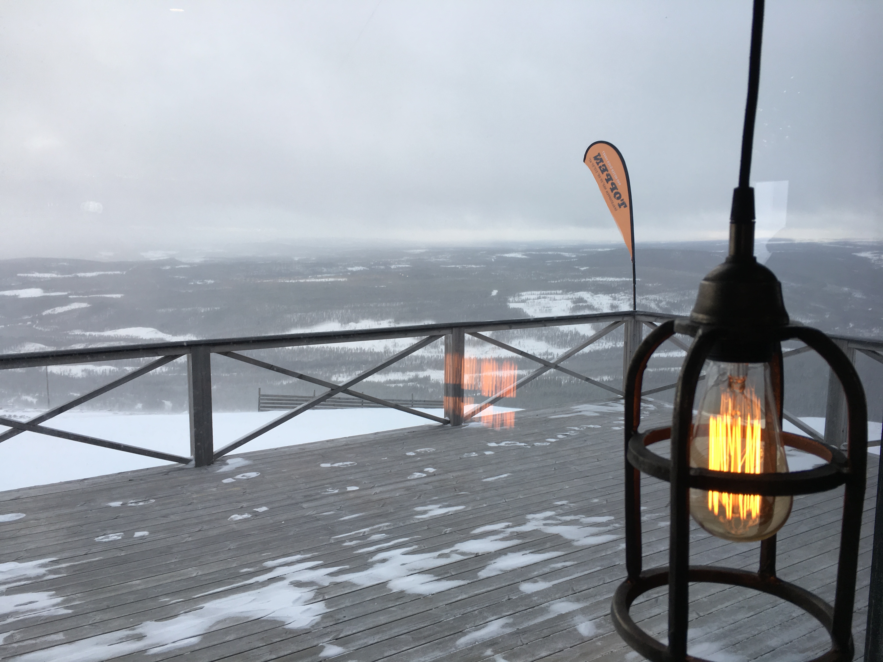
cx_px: 442
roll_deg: -0.5
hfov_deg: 61.7
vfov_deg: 48.2
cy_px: 331
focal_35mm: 29
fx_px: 740
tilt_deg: -8.3
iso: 25
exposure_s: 1/100
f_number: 2.2
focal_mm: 4.15
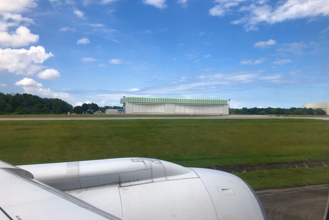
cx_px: 167
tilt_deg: +5.9
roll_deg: -1.7
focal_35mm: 30
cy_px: 94
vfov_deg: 43.5
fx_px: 274
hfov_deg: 61.9
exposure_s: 1/1656
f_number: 1.8
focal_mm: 3.99
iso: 20
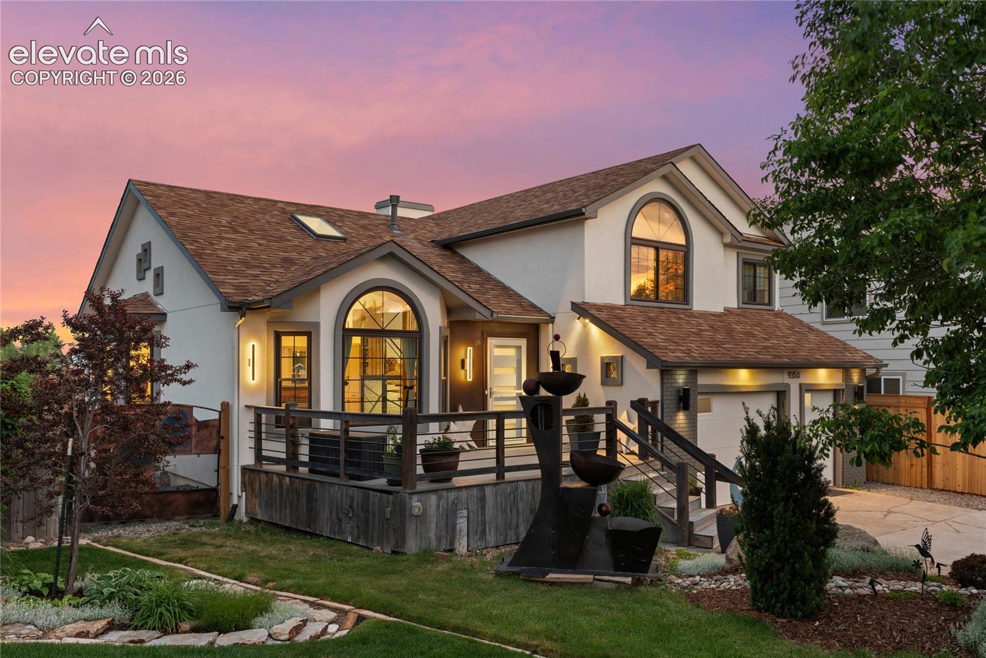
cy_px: 329
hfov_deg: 63.7
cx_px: 493
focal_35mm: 29
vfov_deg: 45.0
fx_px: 794
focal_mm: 29
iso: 400
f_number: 9
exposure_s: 1
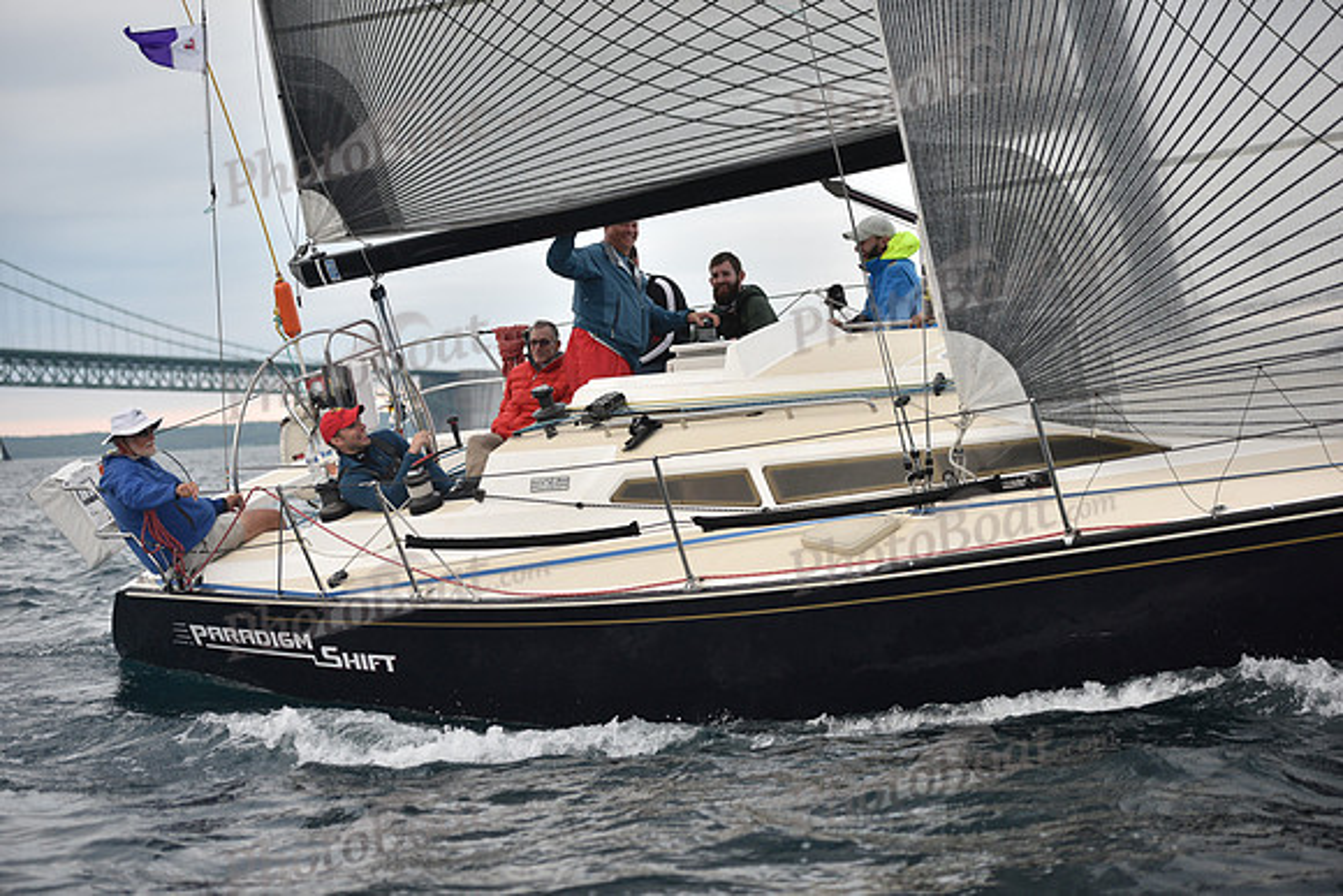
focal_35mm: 85
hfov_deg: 23.9
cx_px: 672
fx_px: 3172
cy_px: 448
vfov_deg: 16.1
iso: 640
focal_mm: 85
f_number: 2.8
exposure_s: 1/640
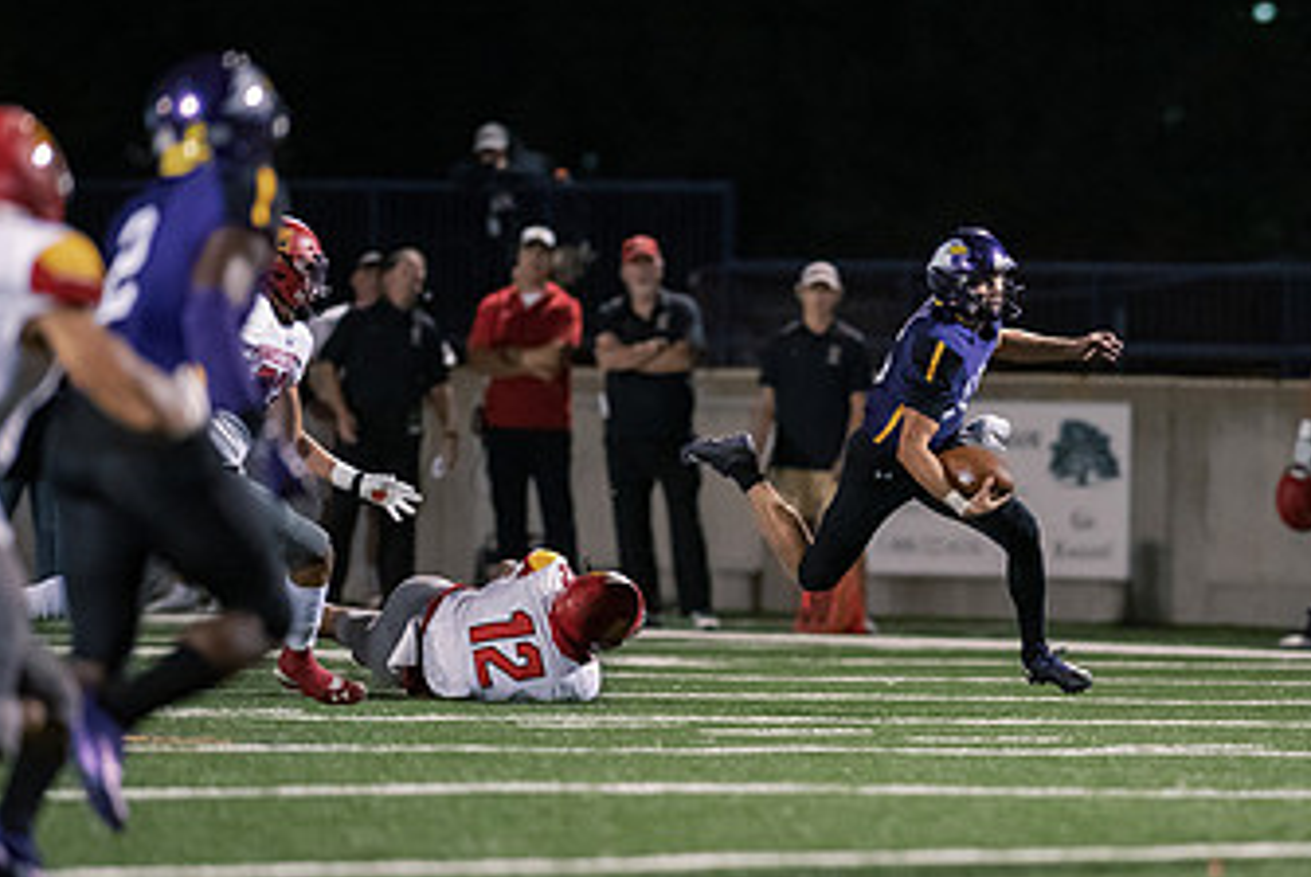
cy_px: 581
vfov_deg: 2.7
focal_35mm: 519
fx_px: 18916
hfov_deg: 4.0
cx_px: 943
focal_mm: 300
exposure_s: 1/800
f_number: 2.8
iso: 6400
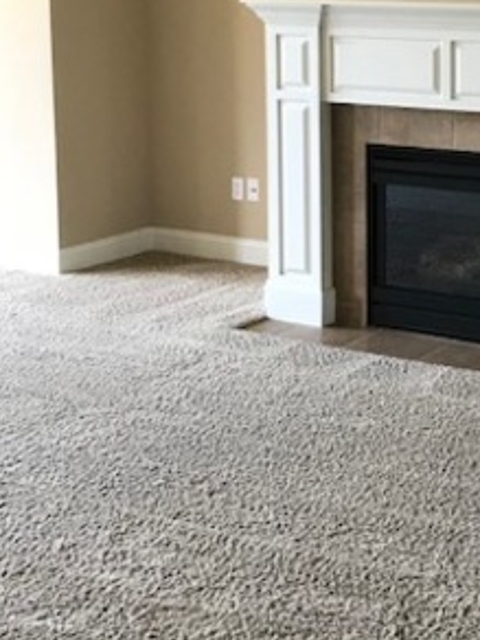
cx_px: 495
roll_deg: +0.2
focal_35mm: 64
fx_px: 1183
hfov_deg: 22.0
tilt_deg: -7.4
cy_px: 124
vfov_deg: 29.5
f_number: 1.8
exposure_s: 1/30
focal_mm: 3.99
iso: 40
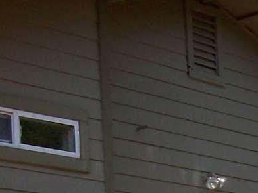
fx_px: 1096
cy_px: 314
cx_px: 175
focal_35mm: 147
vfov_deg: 9.7
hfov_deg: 13.4
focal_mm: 6
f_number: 4.8
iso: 80
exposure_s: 1/563
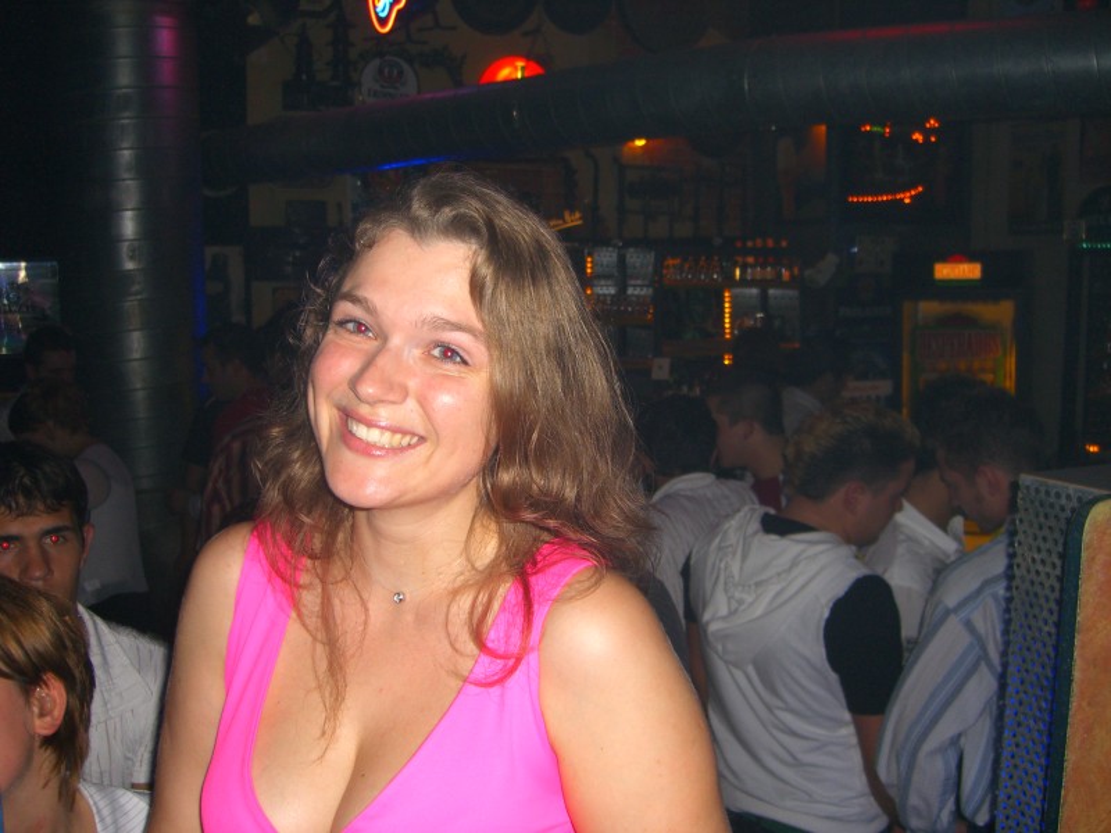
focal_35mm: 38
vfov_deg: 37.7
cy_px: 416
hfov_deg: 49.0
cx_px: 556
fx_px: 1220
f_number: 2.8
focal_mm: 7.9
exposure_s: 1/60
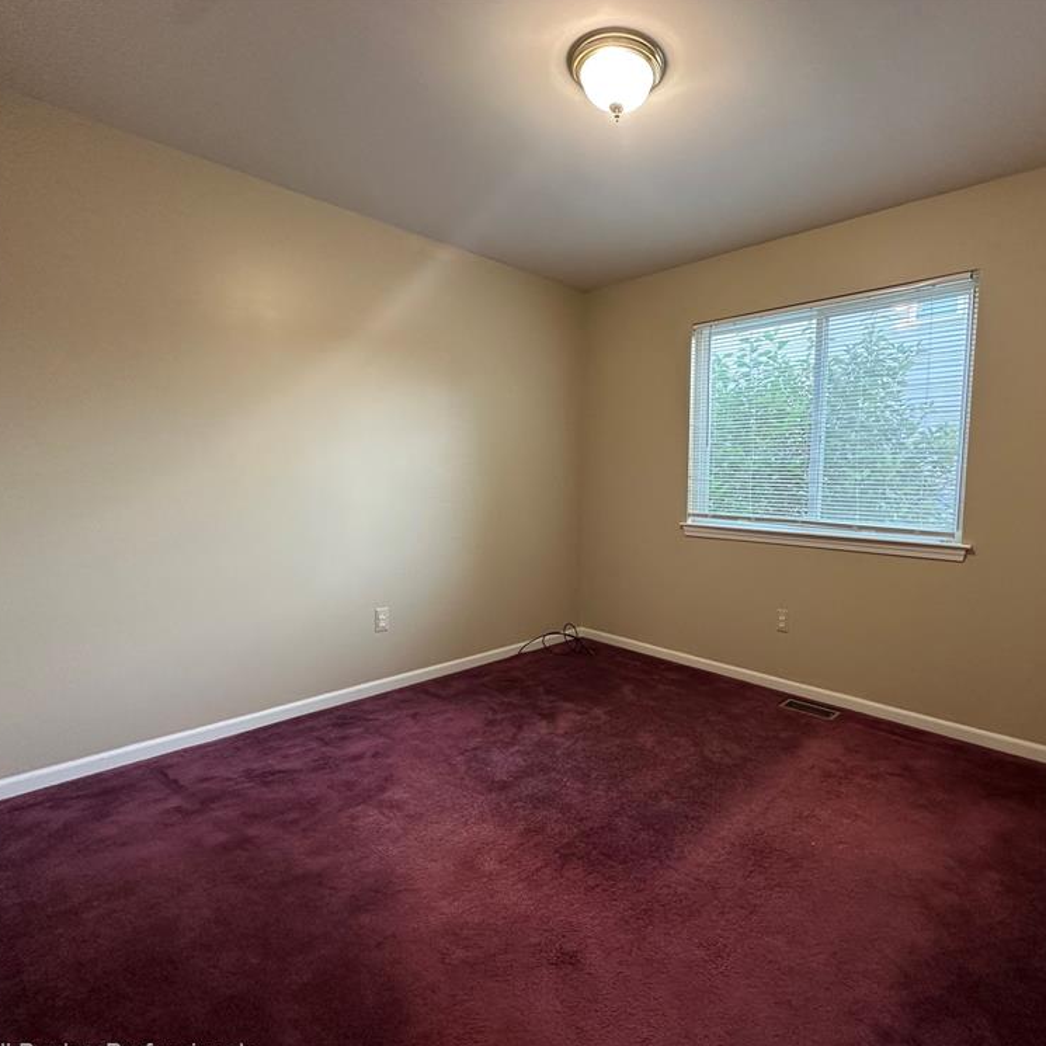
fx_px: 581
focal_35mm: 17
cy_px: 532
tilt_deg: -5.7
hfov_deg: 82.9
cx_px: 630
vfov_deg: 84.0
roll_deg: -1.2
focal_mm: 2.22
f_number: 2.2
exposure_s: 1/60
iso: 160
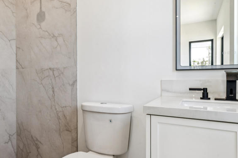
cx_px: 75
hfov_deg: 64.3
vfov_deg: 47.0
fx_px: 182
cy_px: 74
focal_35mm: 28
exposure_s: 1/3.33
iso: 100
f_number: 13
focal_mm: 15.3
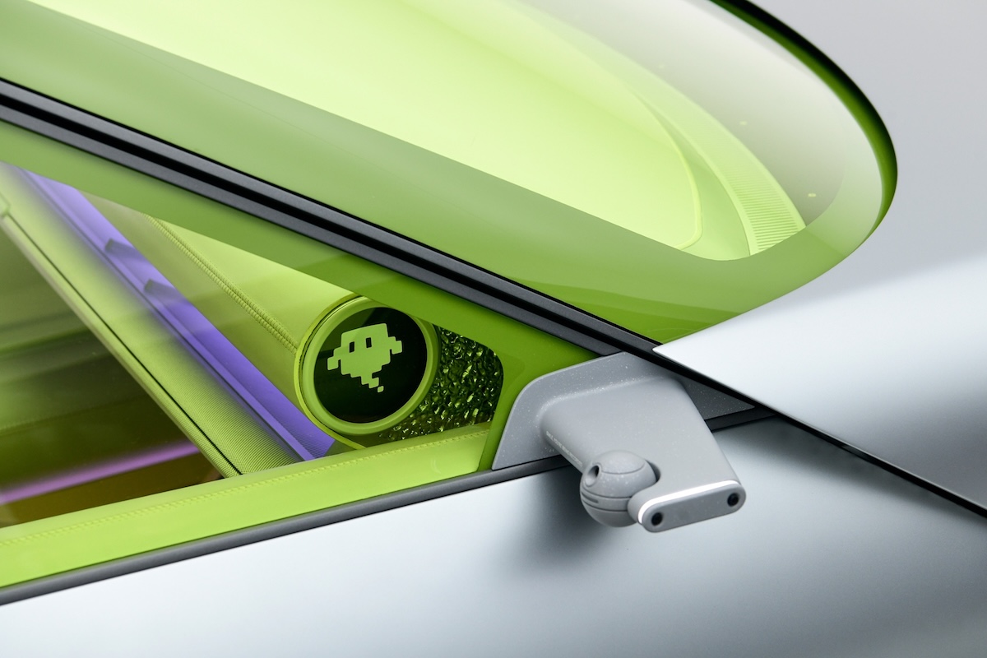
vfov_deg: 19.5
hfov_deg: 28.8
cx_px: 494
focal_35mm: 70
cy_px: 329
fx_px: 1919
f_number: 8
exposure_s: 1/40
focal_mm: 70
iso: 640
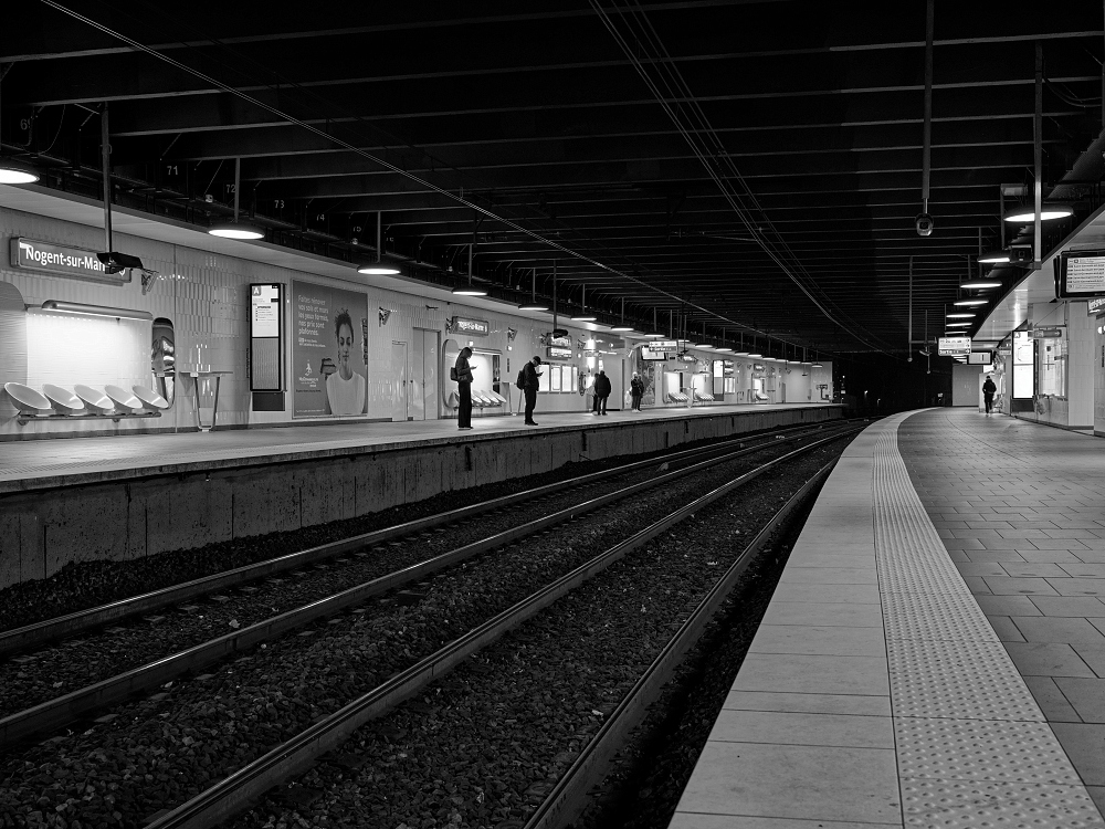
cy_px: 414
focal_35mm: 40
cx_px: 552
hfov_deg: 46.8
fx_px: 1277
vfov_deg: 36.0
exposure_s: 1/8
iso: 500
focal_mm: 50
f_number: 8
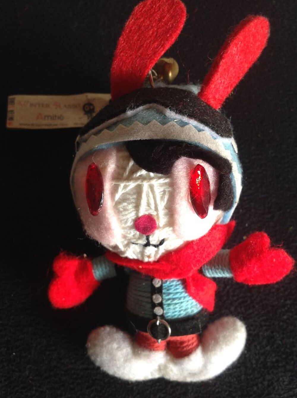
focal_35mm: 35
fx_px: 401
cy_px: 199
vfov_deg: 52.7
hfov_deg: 40.6
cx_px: 148
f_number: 2.4
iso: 50
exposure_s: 1/17
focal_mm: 4.28
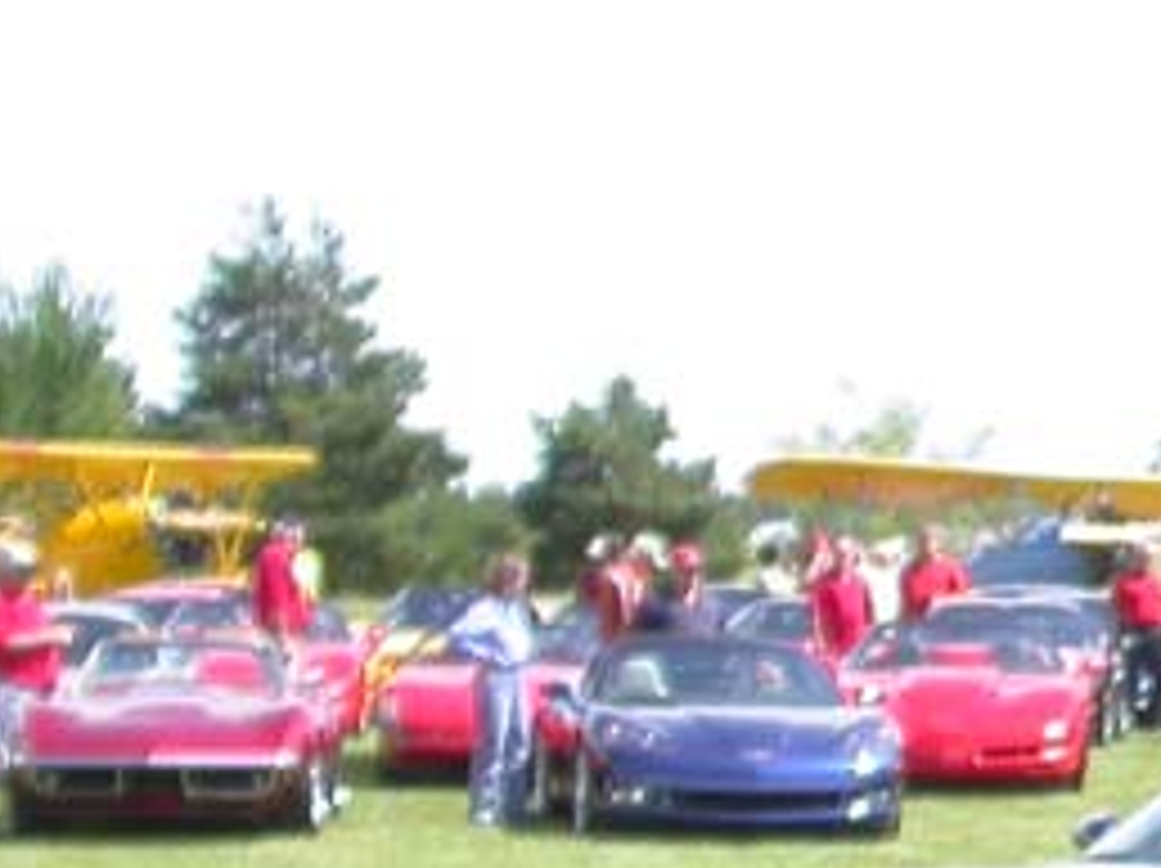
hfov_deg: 12.6
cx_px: 1620
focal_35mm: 151
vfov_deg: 9.8
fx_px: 5060
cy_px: 769
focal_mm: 7.85
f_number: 2.6
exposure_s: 1/1000
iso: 100
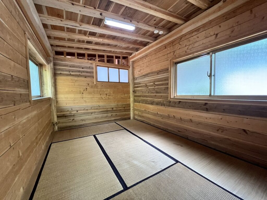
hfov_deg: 106.2
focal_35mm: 13
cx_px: 134
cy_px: 100
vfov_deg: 89.9
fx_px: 100
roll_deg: +0.5
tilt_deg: -3.8
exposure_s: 1/50
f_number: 1.8
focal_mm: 1.57
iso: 320
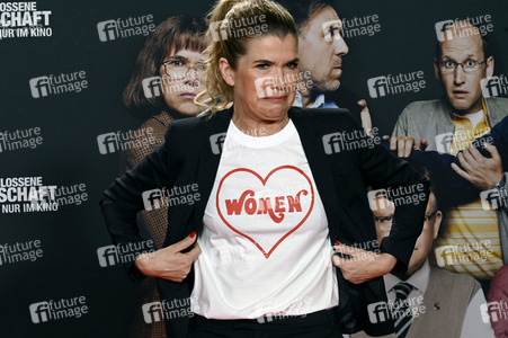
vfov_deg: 19.4
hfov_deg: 28.9
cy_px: 169
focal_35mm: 70
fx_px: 987
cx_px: 254
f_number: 4.8
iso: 3200
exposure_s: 1/180
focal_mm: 70
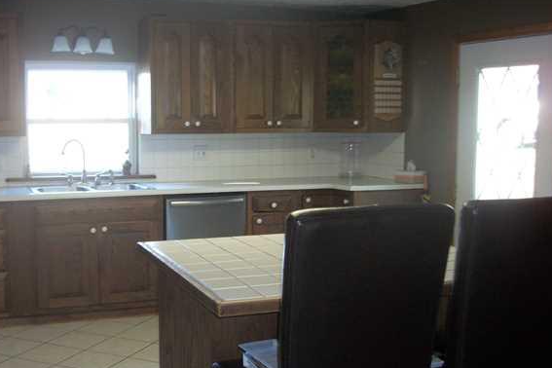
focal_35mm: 47
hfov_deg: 41.3
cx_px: 174
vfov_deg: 28.5
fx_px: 721
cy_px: 234
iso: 160
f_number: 2.9
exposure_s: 1/30
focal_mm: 5.7
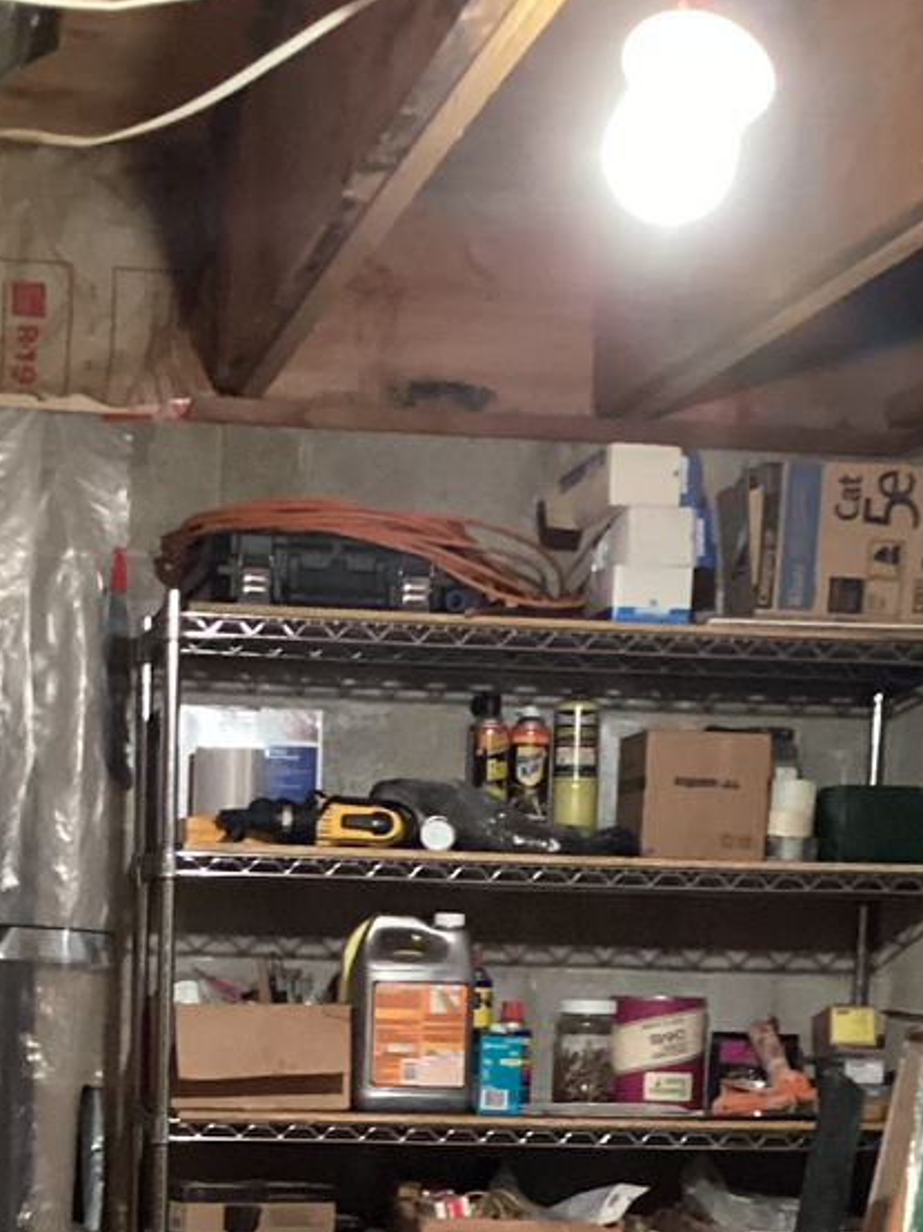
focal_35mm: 86
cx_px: 340
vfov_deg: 21.3
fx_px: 3060
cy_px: 1443
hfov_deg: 17.1
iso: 640
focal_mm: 3.3
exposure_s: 1/24
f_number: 2.4
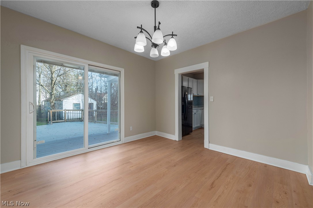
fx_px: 122
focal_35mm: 14
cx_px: 156
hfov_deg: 104.3
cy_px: 104
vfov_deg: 81.1
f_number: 9
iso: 100
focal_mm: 14
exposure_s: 1/80
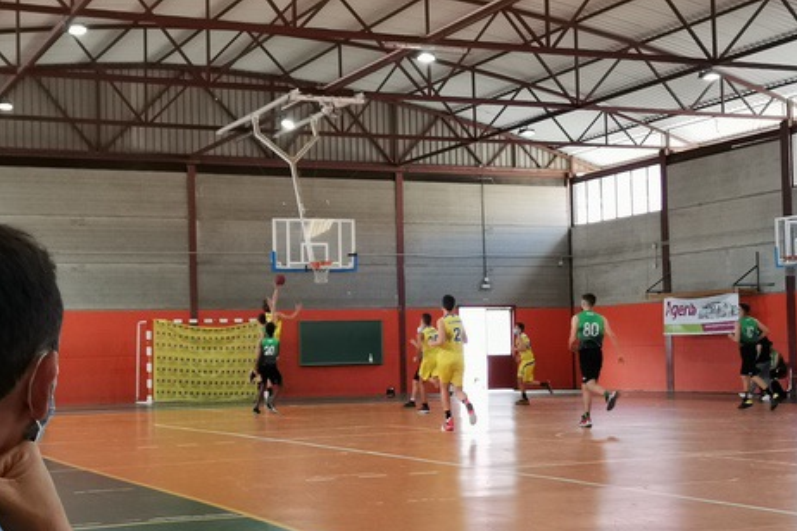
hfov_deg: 32.4
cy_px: 296
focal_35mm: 62
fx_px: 1373
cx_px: 398
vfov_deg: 21.9
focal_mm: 4.75
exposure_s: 1/100
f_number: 1.8
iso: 160
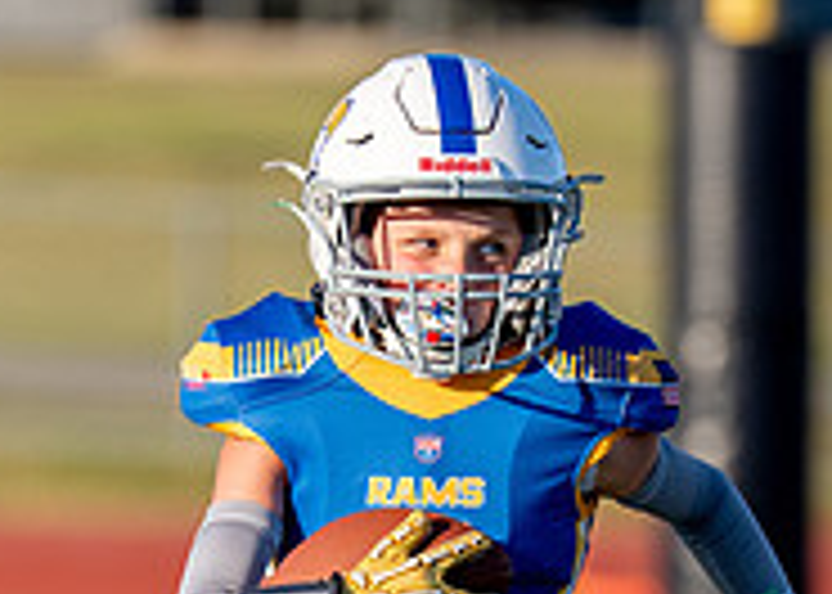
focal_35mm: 937
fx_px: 22133
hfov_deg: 2.2
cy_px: 677
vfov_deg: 1.5
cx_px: 498
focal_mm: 200
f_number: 2.8
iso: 200
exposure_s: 1/4000
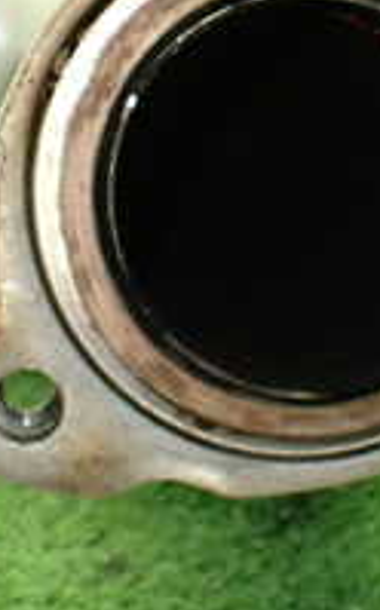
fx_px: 1594
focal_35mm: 96
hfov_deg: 13.6
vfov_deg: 21.4
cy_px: 135
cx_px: 239
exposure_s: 1/80
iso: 800
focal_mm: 5.4
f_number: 2.3
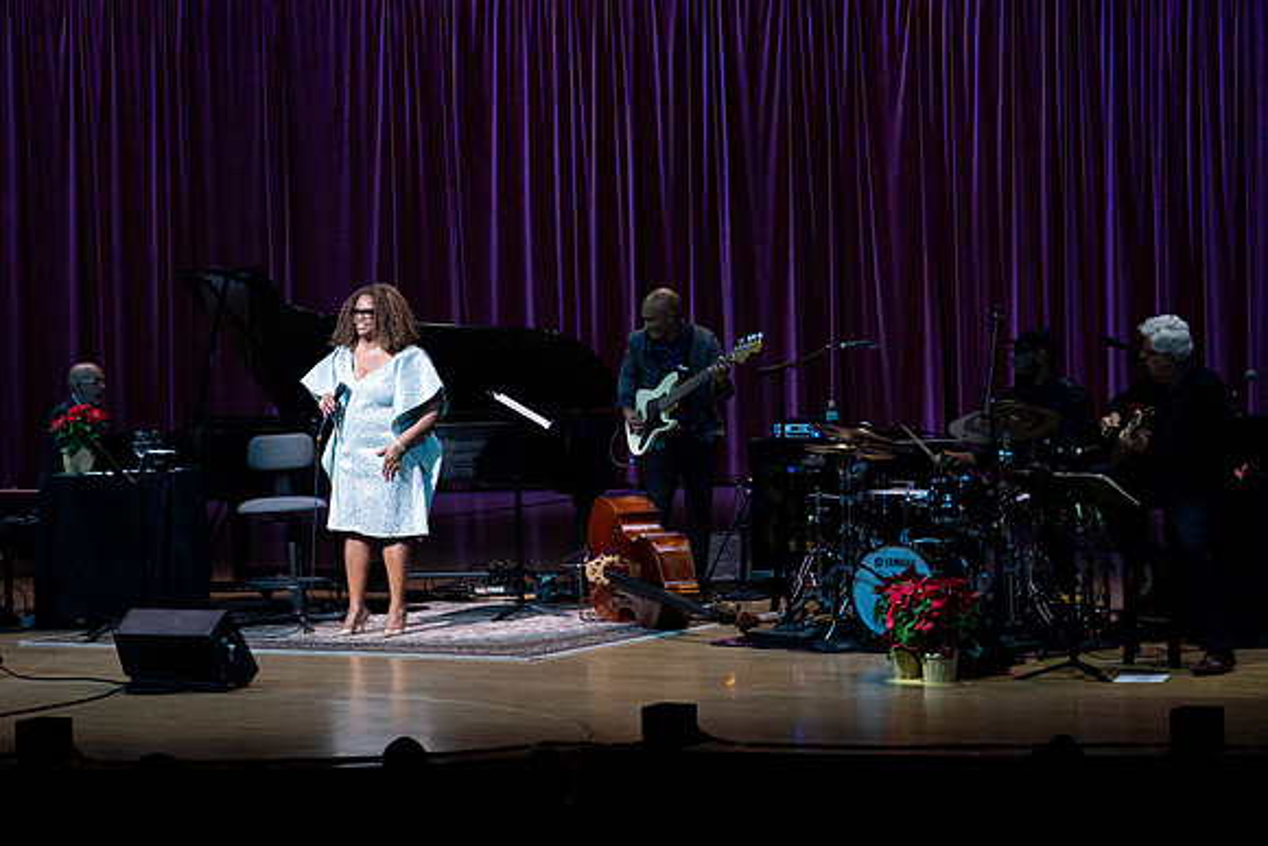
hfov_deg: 15.1
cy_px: 397
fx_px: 4794
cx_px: 586
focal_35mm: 136
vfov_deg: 10.1
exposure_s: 1/320
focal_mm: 121
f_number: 5.6
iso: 2500
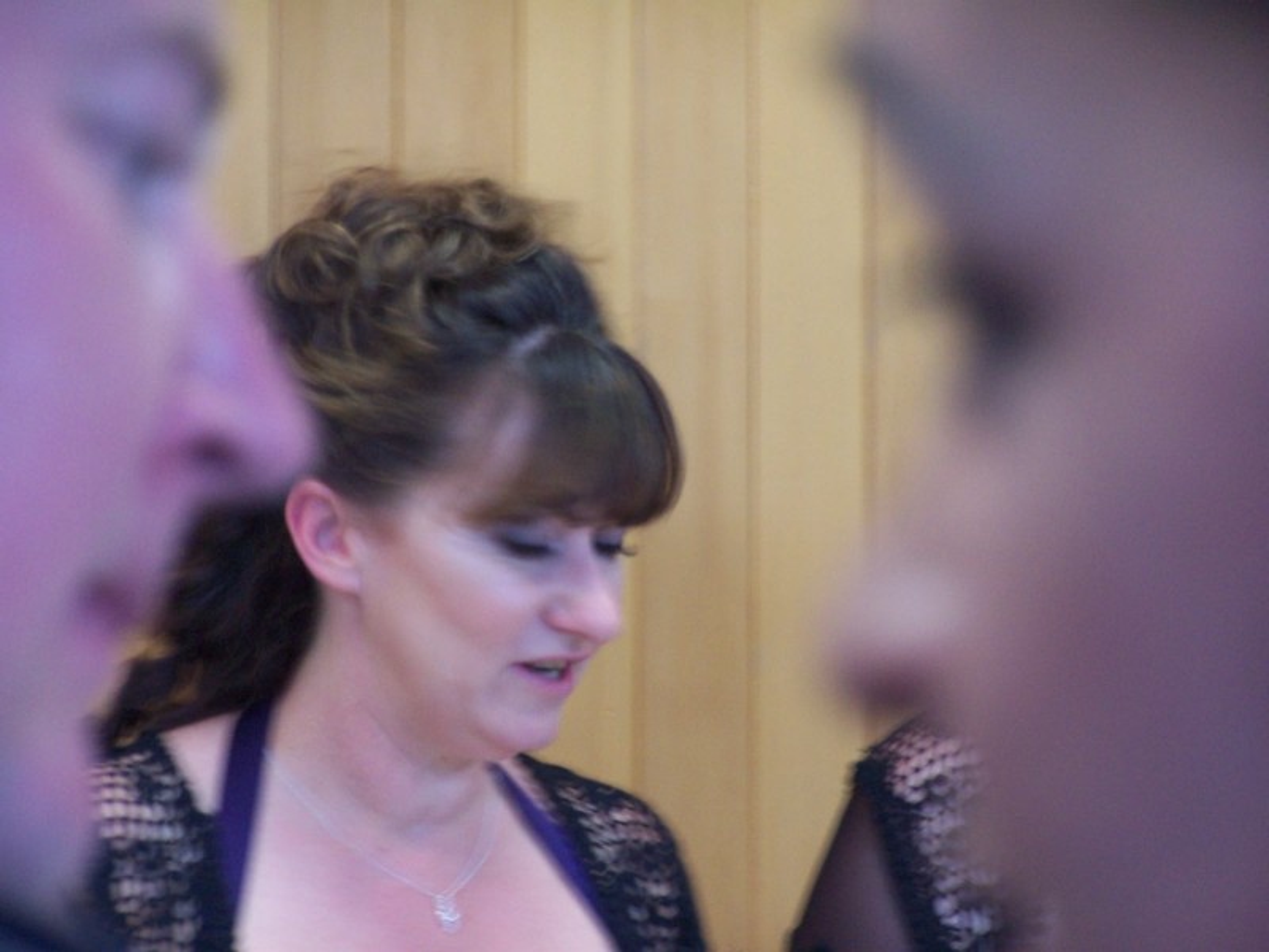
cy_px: 476
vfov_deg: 7.9
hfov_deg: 10.5
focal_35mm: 189
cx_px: 634
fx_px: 6929
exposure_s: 1/10
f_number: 3.2
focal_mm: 31.3
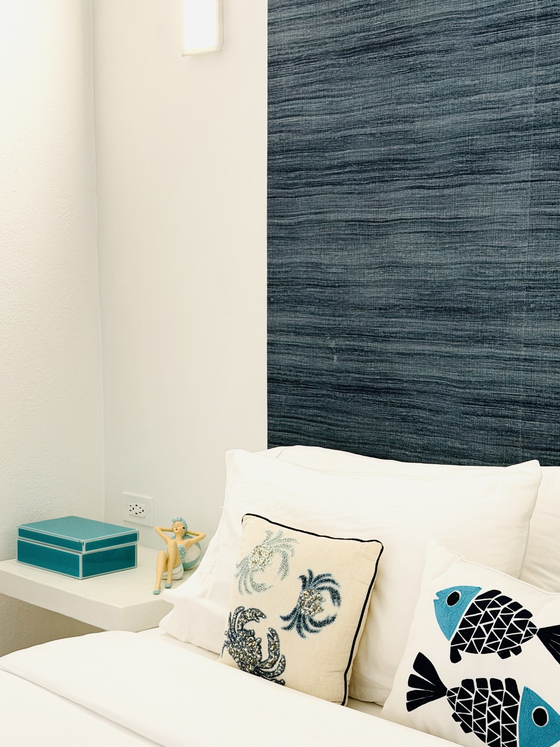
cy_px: 442
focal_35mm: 58
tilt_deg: -8.5
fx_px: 1251
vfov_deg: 33.1
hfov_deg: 25.2
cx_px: 236
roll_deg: -0.3
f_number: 1.78
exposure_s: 1/40
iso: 250
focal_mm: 6.76
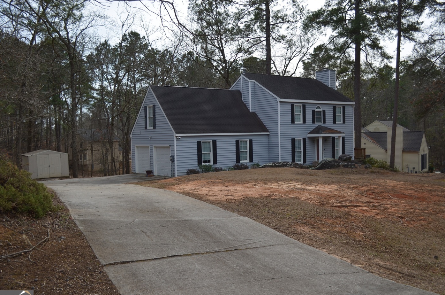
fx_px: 432
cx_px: 223
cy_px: 149
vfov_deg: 37.7
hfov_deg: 54.5
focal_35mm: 35
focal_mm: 22
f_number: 3.8
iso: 100
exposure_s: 1/640
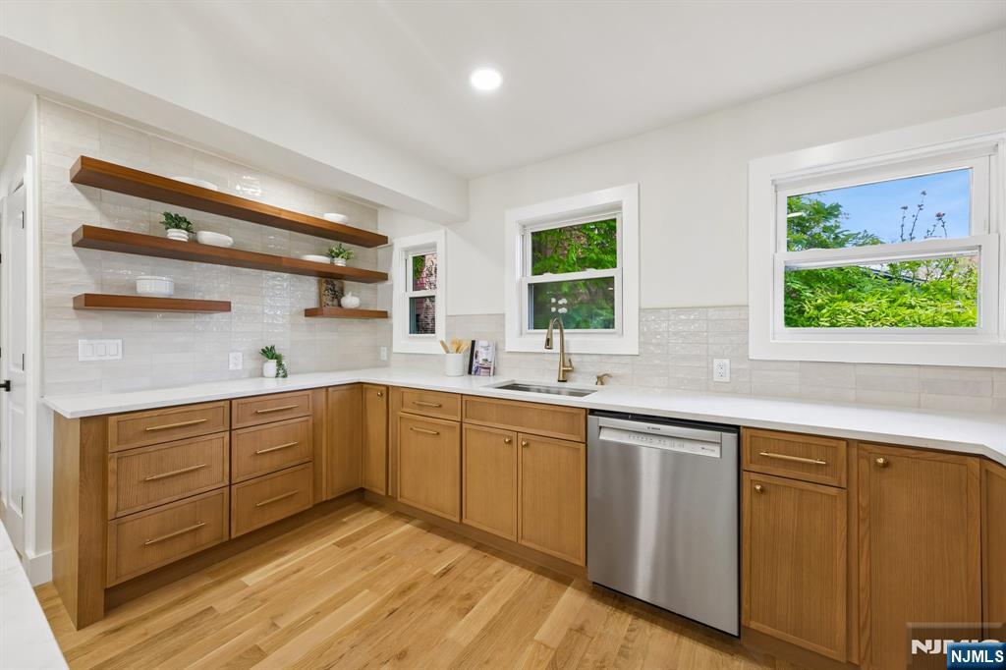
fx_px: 363
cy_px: 335
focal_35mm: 13
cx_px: 503
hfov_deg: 108.3
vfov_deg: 85.4
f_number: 8
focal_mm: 8.6
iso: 160
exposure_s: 1/10
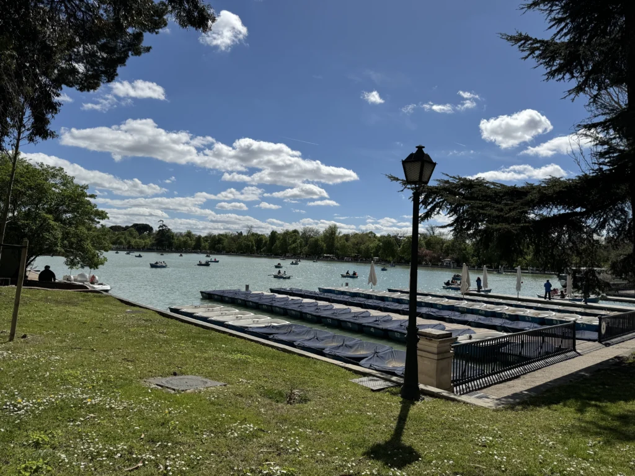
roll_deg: -1.6
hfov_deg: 71.6
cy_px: 238
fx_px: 440
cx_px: 318
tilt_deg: +1.9
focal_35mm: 24
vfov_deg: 56.8
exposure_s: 1/10417
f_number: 1.78
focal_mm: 6.86
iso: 80
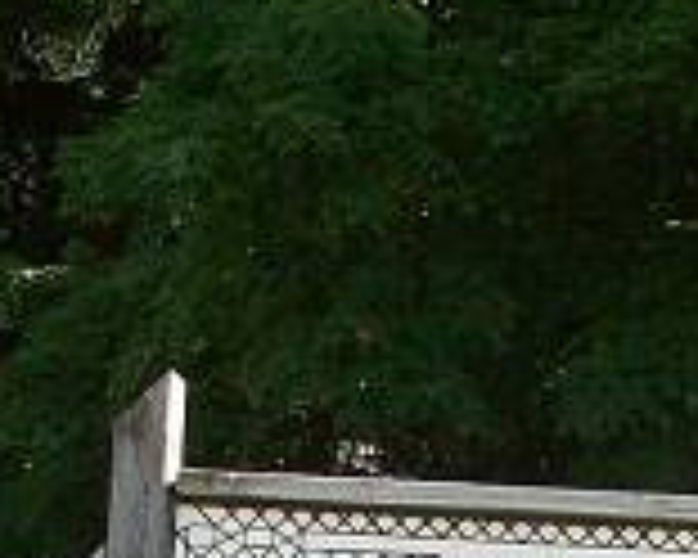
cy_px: 1076
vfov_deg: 8.0
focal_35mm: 186
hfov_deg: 10.1
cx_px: 1004
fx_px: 3842
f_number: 2.8
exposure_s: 1/454
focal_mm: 6.2
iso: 80
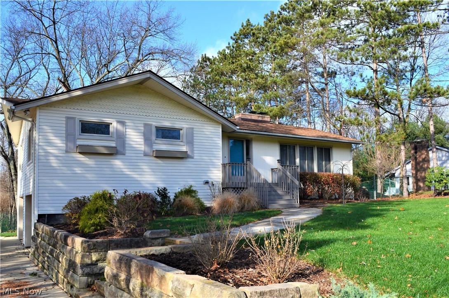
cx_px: 224
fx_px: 336
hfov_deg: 67.5
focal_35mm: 27
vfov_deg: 47.7
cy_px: 149
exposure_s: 1/250
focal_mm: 18
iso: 280
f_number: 10
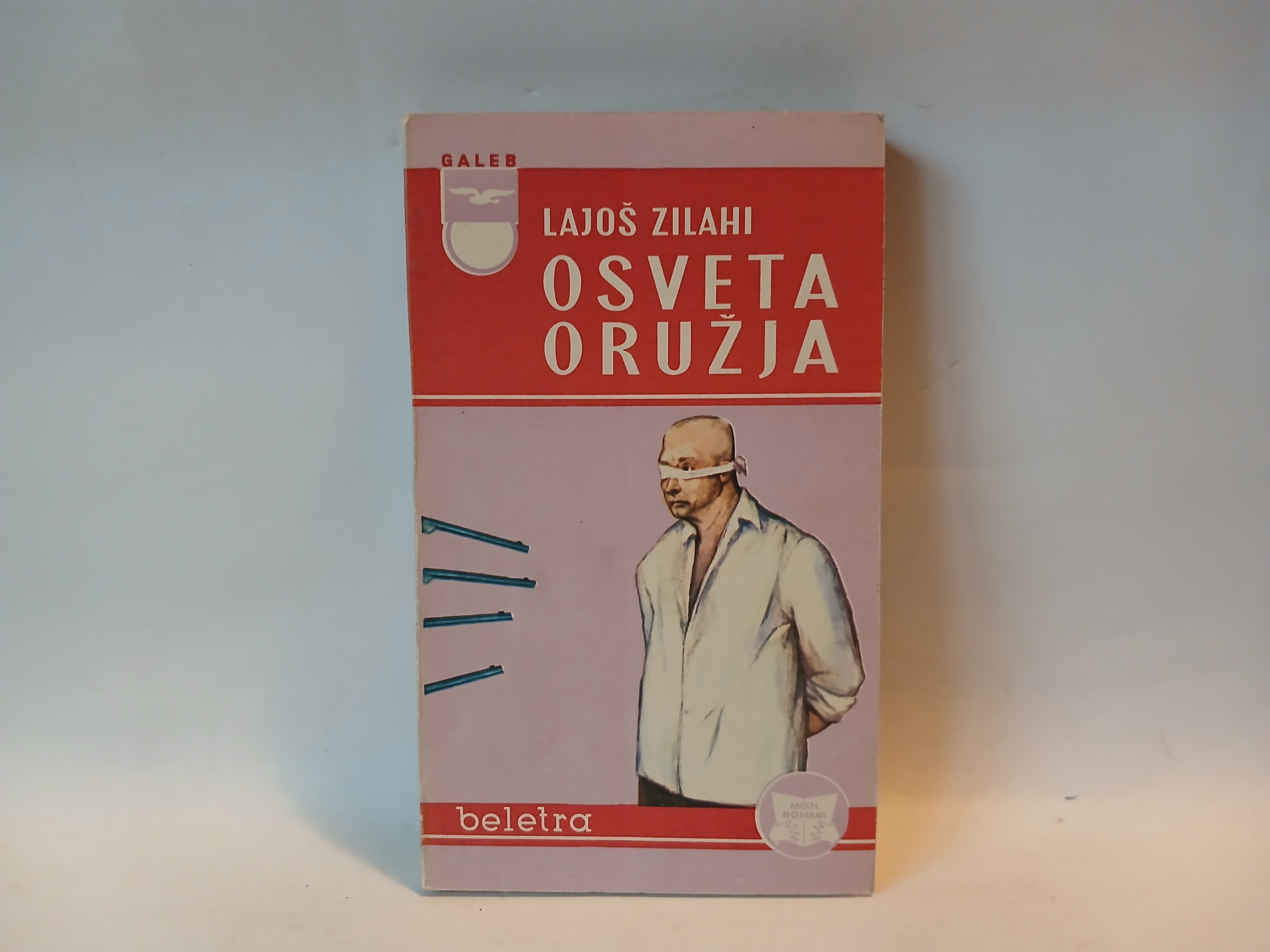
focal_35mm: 27
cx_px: 635
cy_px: 476
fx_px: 991
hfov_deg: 65.3
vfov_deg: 51.4
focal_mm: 3.98
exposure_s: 1/24
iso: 400
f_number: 1.8
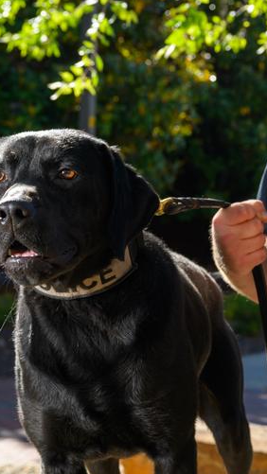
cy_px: 179
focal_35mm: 113
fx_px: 1422
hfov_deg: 10.5
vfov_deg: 18.9
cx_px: 367
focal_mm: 45
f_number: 6.3
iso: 125
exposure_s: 1/200
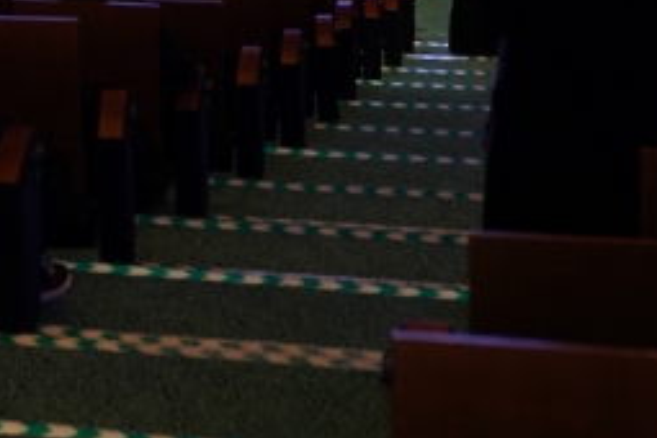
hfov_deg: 14.5
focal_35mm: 137
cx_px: -119
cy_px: -412
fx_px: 2500
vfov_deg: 9.4
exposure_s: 1/160
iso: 1000
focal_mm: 35
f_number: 4
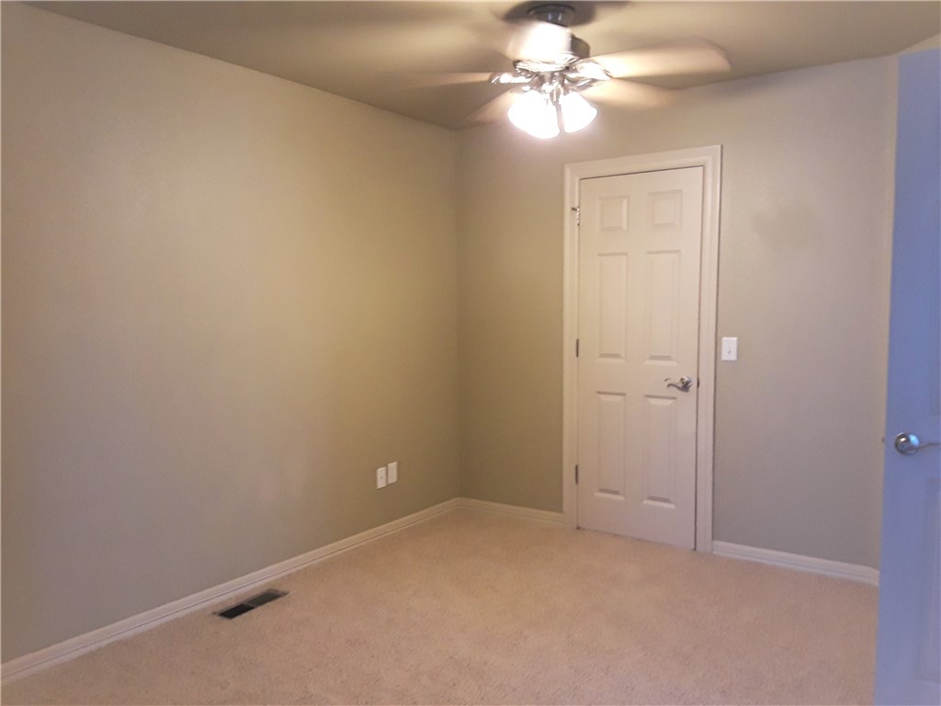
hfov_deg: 63.4
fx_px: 761
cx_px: 470
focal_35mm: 28
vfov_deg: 49.7
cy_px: 353
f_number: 1.9
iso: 160
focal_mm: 2.9
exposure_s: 1/30
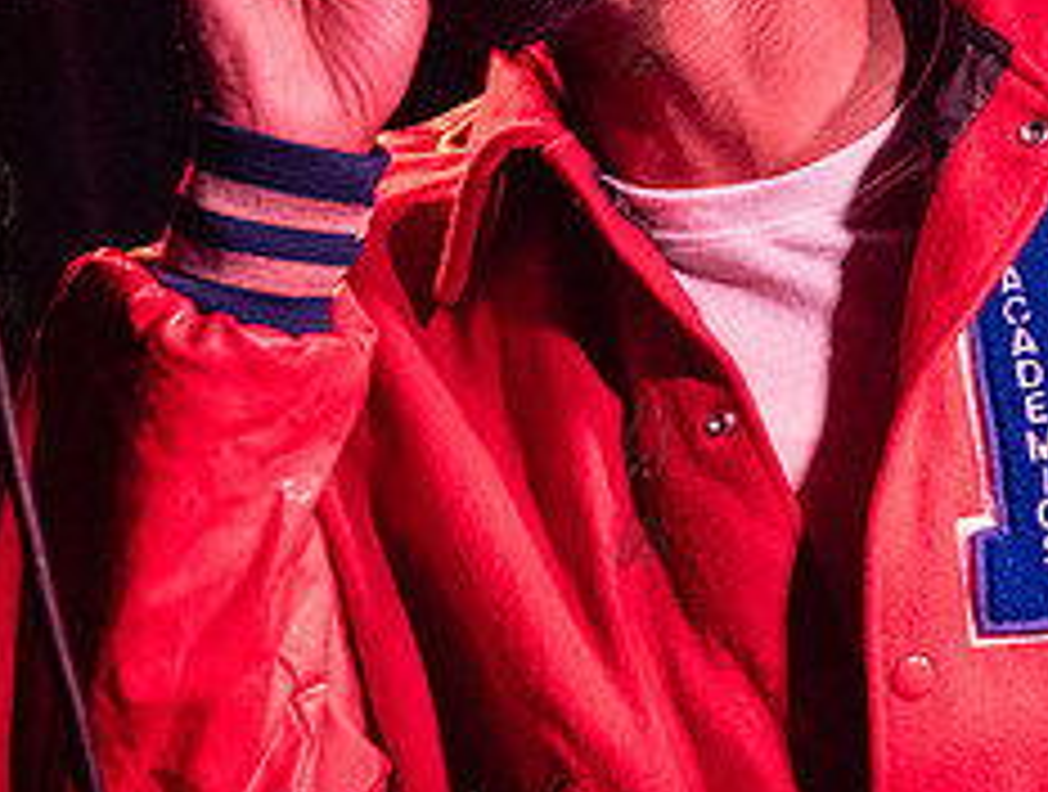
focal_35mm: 130
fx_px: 3946
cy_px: -14
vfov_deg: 11.3
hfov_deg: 15.0
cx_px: 820
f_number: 3.5
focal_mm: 48
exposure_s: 1/320
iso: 12800
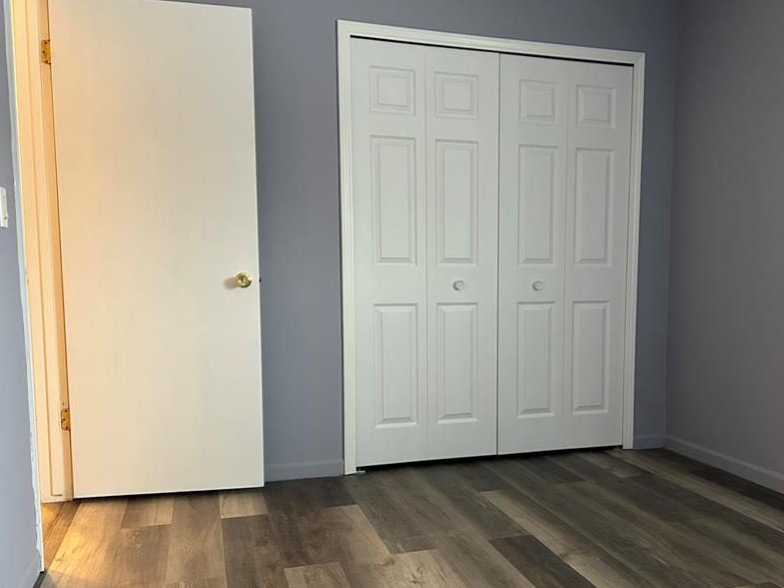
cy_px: 354
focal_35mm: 34
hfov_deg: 53.5
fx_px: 770
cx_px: 479
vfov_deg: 41.6
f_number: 1.5
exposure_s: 1/60
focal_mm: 5.7
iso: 400
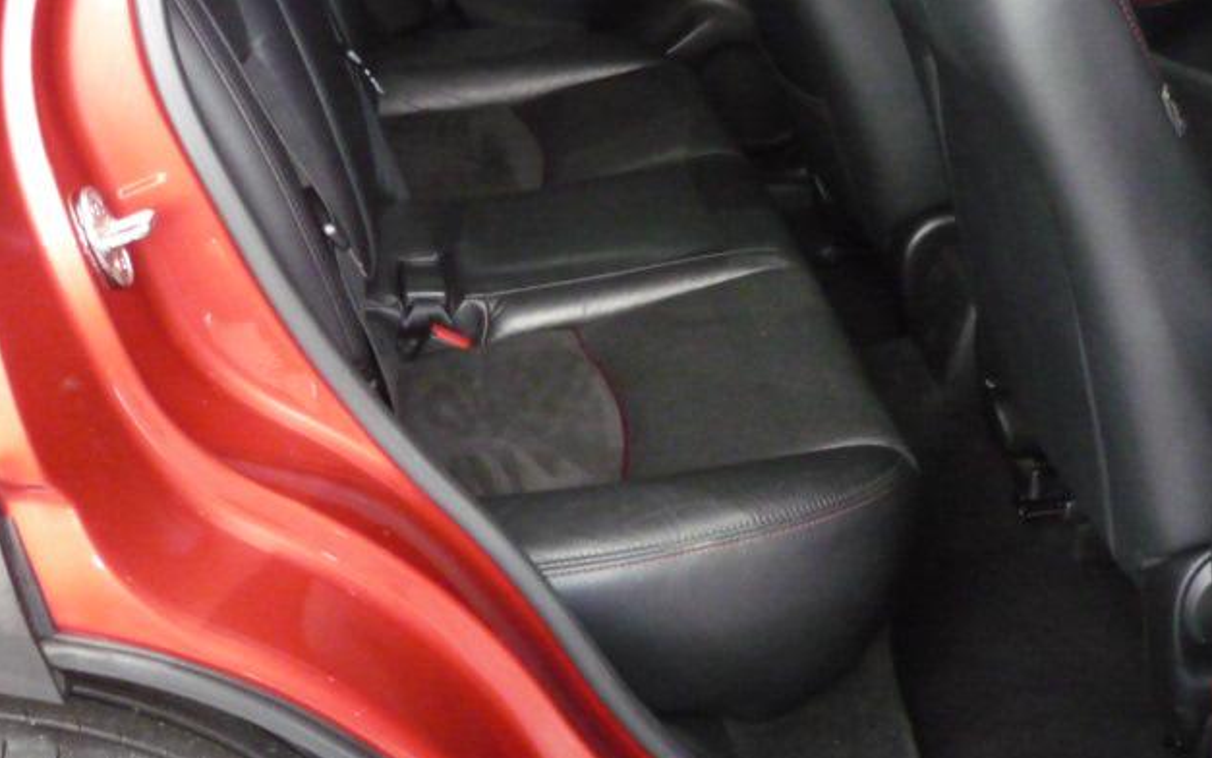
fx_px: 1751
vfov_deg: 24.4
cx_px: 615
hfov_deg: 38.2
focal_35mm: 53
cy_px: 307
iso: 800
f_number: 2.8
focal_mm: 5.5
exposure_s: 1/20
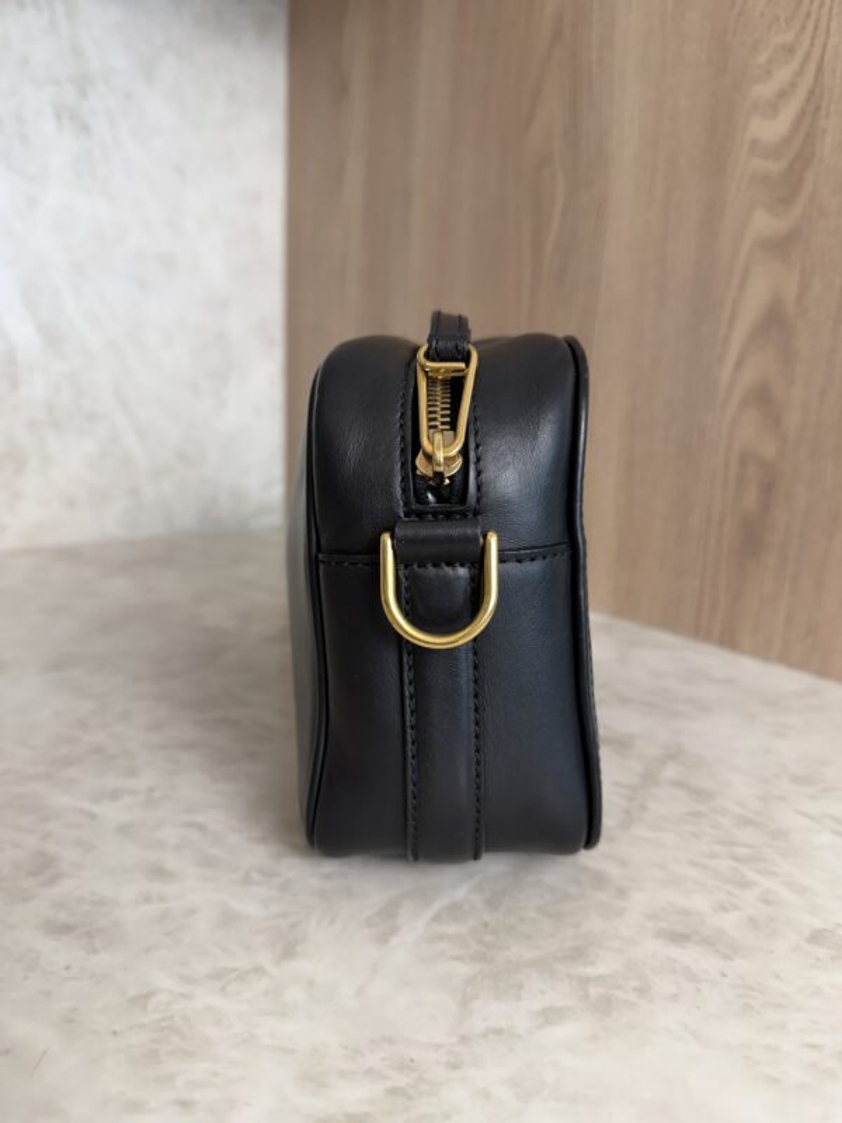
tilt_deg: -13.1
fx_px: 778
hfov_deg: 56.8
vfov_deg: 71.6
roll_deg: -2.6
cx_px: 421
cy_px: 562
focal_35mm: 24
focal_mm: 6.76
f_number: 1.78
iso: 125
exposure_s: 1/120
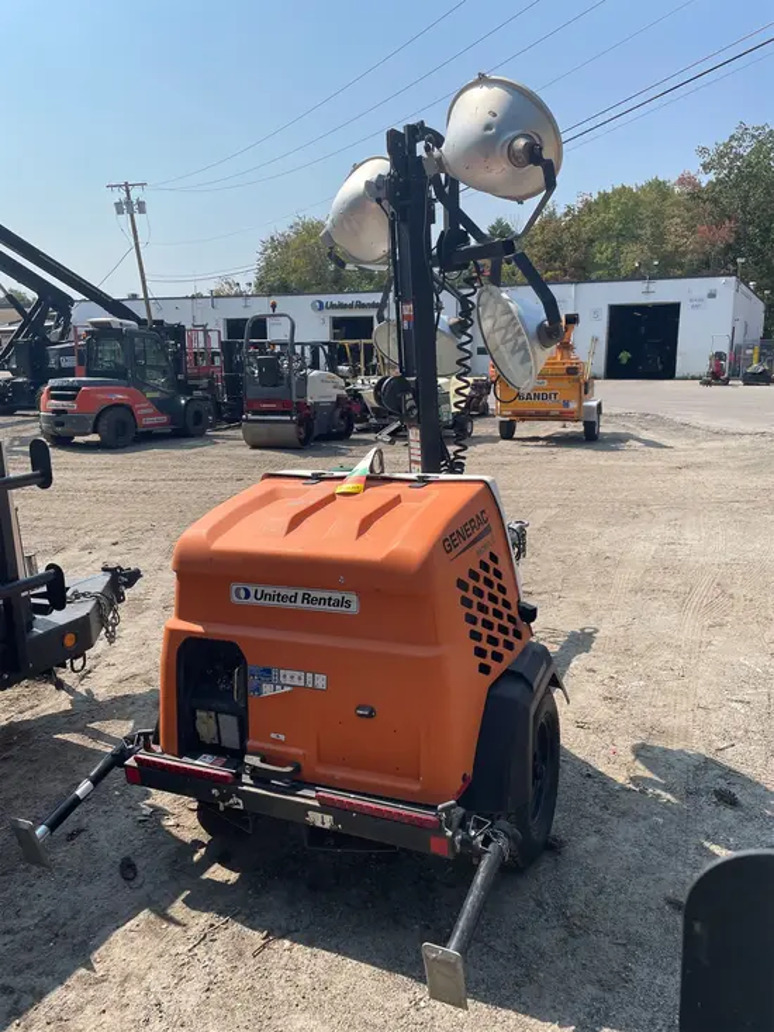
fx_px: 775
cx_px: 387
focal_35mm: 26
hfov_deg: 53.1
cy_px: 516
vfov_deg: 67.3
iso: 32
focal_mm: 4.2
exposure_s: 1/3731
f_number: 1.6
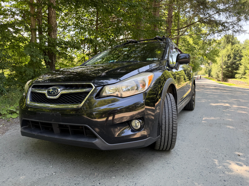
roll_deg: -3.1
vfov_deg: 56.8
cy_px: 93
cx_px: 124
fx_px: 173
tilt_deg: -6.5
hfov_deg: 71.6
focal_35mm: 24
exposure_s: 1/189
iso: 80
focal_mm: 6.76
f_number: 1.78
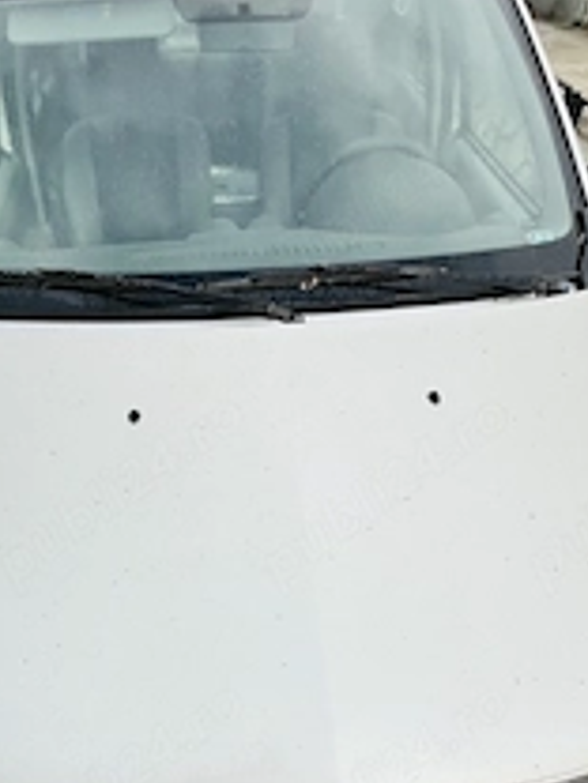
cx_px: 253
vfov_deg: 66.5
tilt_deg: -47.8
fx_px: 566
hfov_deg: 54.7
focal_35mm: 25
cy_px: 553
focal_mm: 1.57
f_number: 1.8
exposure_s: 1/99
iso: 40
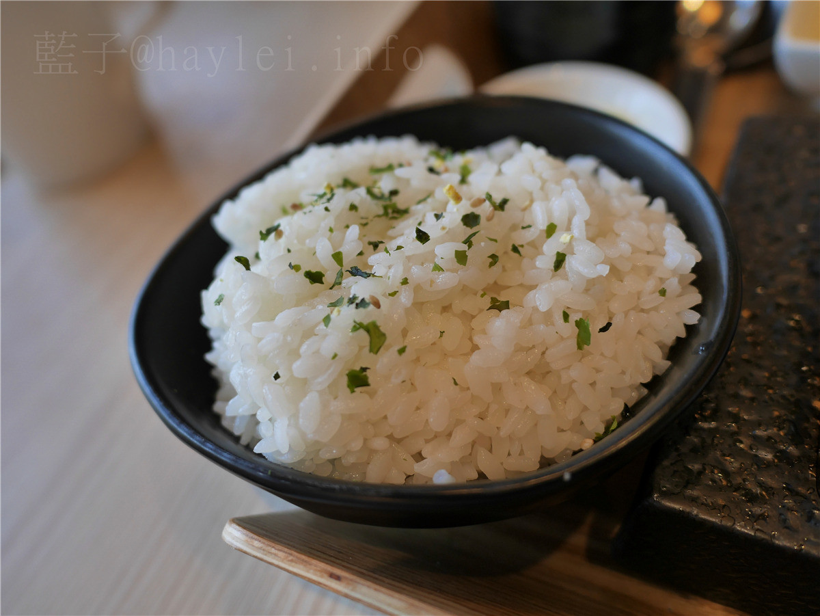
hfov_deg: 59.9
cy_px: 308
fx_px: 711
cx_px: 410
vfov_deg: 46.8
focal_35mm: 30
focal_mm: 15
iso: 200
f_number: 2.2
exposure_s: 1/200
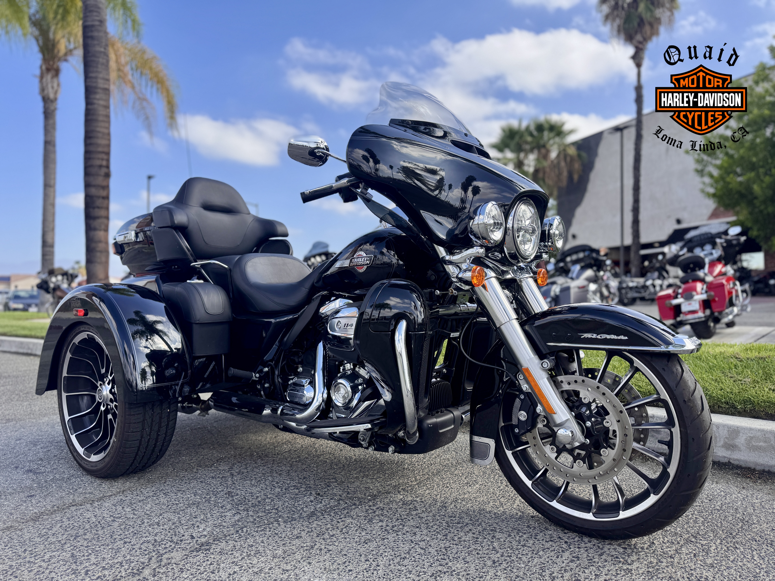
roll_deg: -0.3
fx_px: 537
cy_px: 290
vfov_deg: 56.8
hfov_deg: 71.6
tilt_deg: +1.4
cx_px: 388
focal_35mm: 24
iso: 80
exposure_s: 1/1818
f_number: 1.78
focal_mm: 6.76
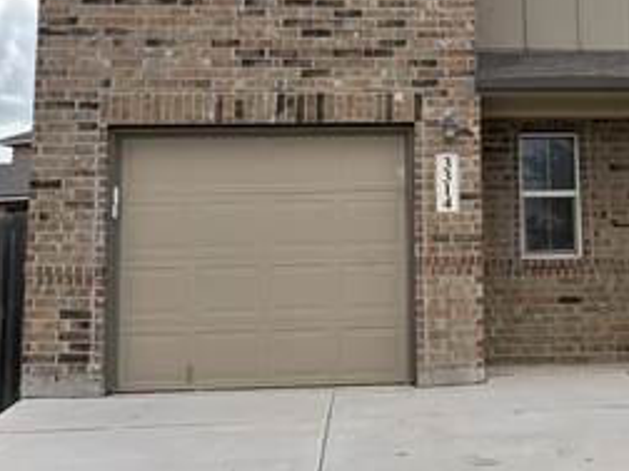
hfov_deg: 28.7
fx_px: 1199
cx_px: 514
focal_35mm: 66
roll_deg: +2.0
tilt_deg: +8.2
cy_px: 120
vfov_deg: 22.1
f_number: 1.6
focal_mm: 5.96
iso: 64
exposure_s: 1/4950
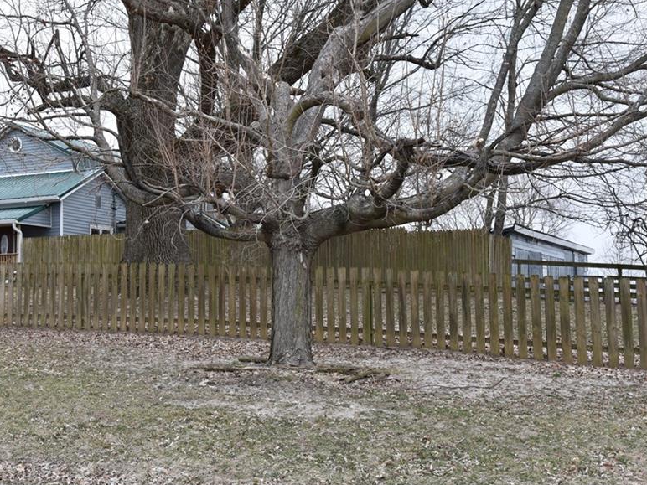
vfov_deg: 28.6
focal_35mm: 51
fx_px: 953
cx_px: 225
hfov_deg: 37.2
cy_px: 225
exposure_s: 1/200
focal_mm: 40
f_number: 7.1
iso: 800
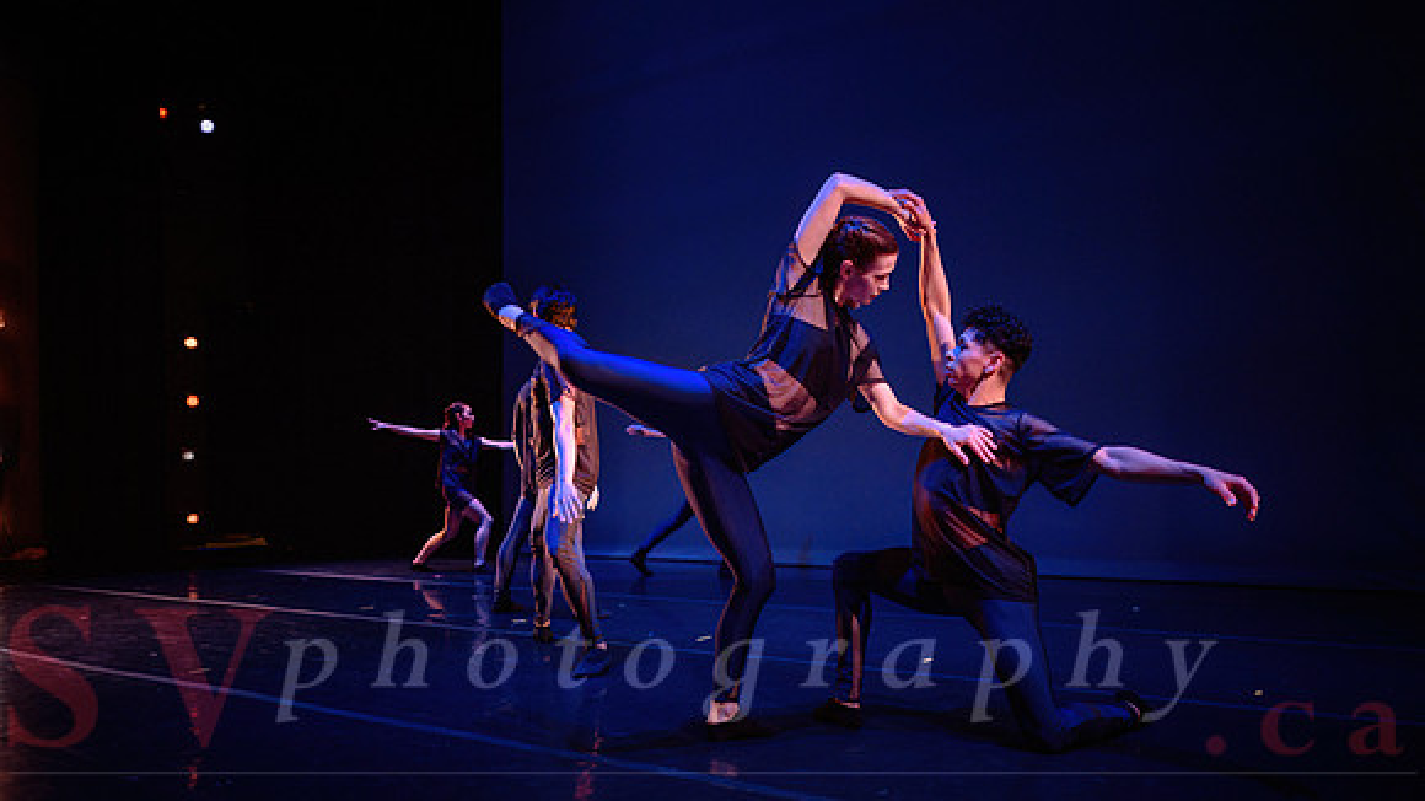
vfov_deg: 43.5
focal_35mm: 26
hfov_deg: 71.0
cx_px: 744
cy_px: 489
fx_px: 998
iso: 1600
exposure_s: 1/250
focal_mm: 24
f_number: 1.4
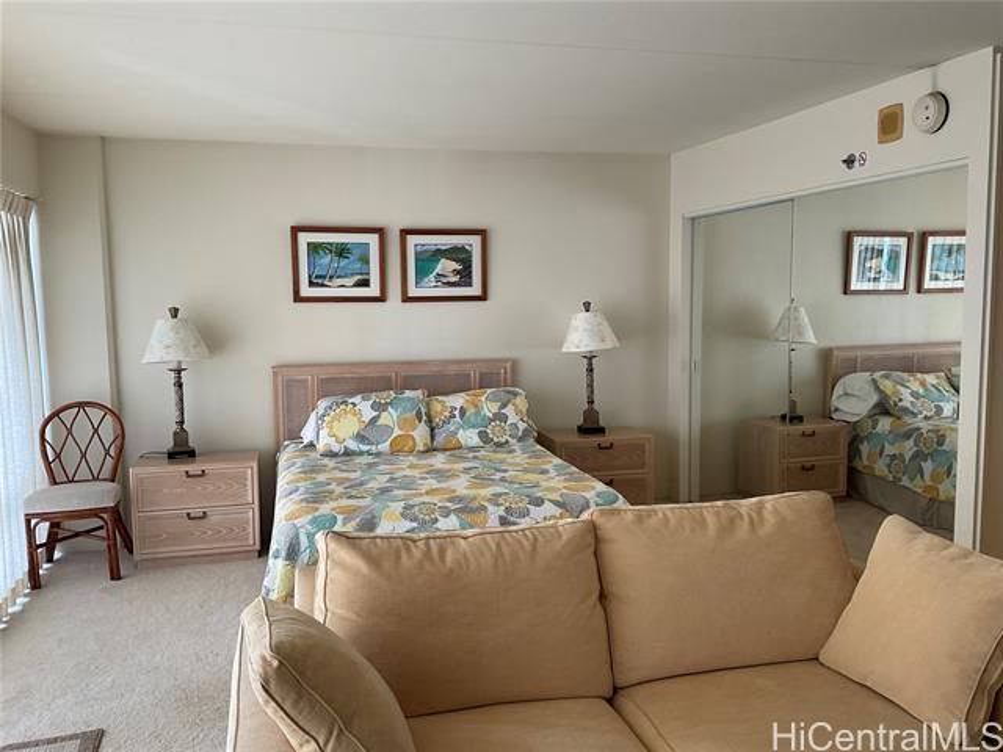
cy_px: 376
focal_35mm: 29
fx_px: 840
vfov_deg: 48.2
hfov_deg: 61.7
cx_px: 502
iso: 64
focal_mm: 3
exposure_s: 1/60
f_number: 1.8
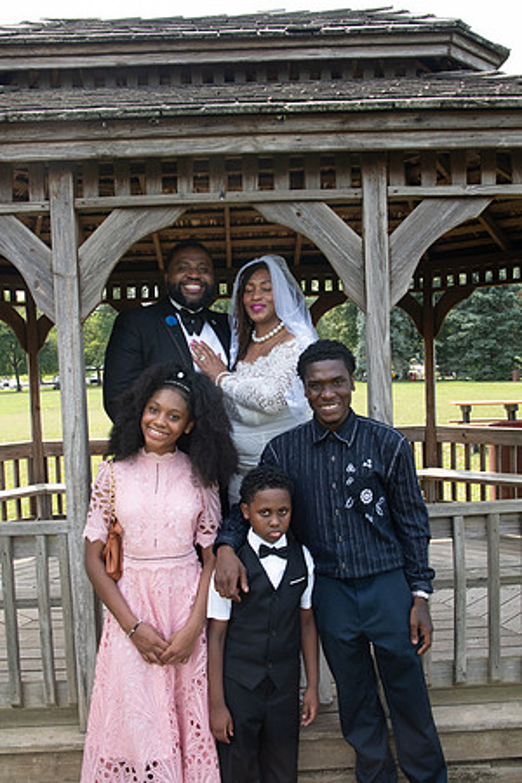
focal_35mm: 34
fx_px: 739
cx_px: 261
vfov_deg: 55.8
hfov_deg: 38.9
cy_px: 392
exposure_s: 1/1600
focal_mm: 33
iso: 800
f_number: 6.3
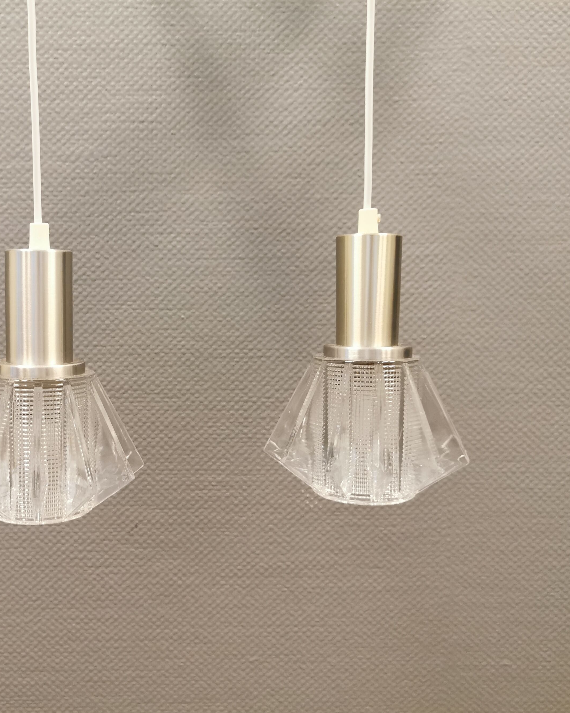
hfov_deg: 40.7
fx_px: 759
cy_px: 354
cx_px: 193
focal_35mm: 36
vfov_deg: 50.3
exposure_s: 1/50
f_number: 1.6
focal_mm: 5.56
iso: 250
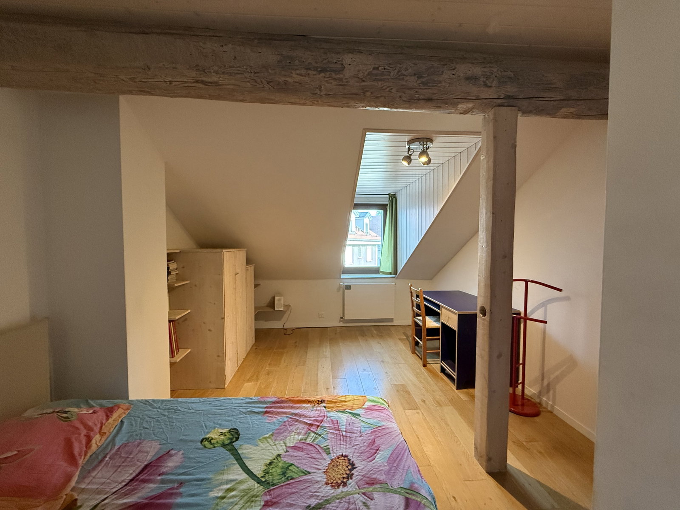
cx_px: 340
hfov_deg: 102.1
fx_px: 275
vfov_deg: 85.7
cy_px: 255
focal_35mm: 14
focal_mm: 2.22
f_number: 2.2
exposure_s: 1/100
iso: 640
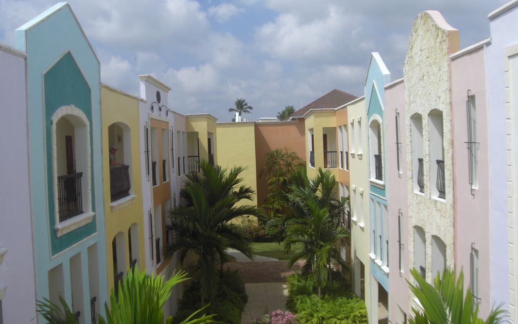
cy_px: 146
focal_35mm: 41
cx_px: 258
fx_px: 579
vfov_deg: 31.2
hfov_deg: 48.2
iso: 64
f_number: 8
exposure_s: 1/250
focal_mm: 6.2
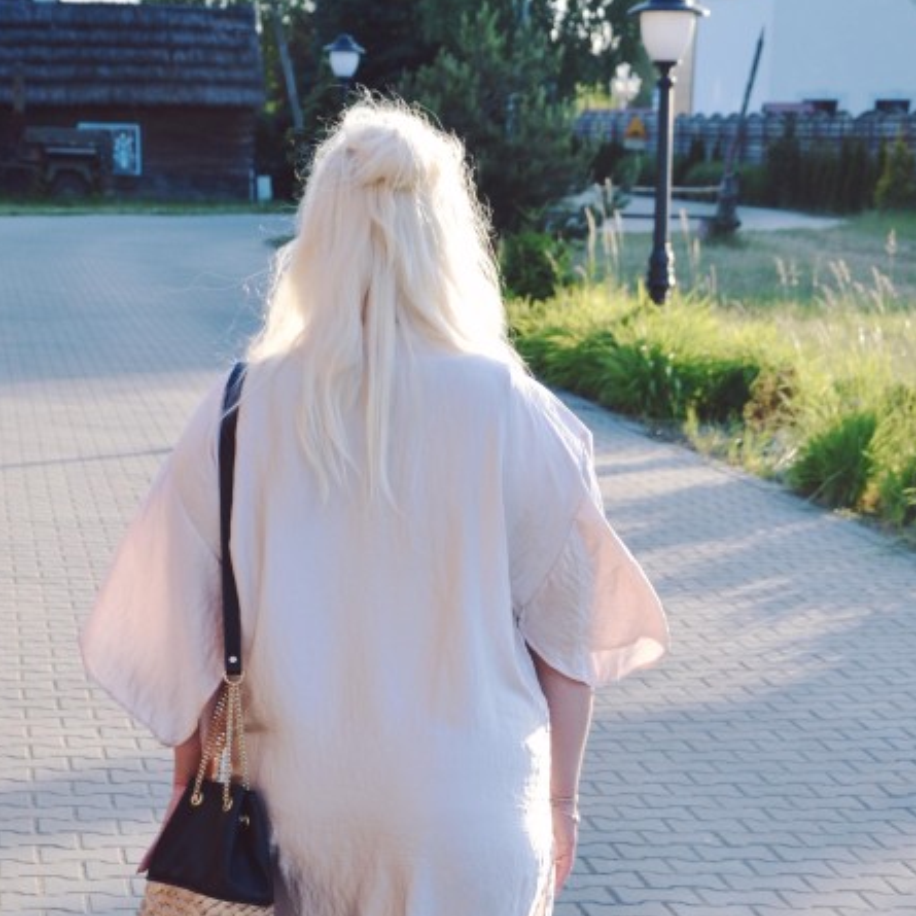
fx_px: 2605
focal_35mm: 87
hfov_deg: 19.9
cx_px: 402
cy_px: 768
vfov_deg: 19.7
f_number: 5.6
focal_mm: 38
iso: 140
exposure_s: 1/125
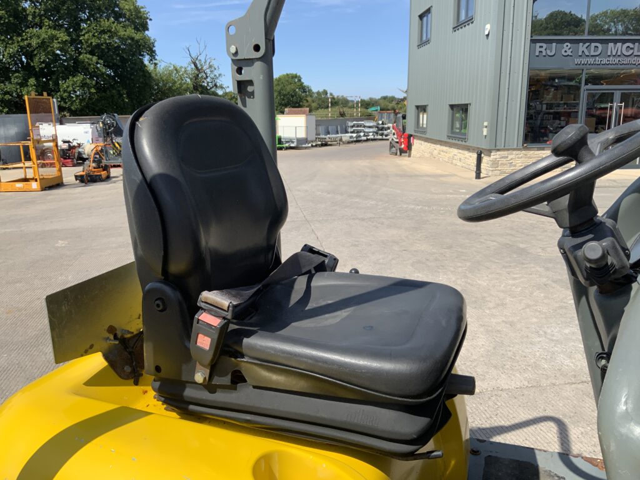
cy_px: 240
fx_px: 536
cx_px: 320
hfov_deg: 61.7
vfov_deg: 48.2
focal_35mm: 29
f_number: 1.8
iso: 16
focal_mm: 3
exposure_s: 1/1730
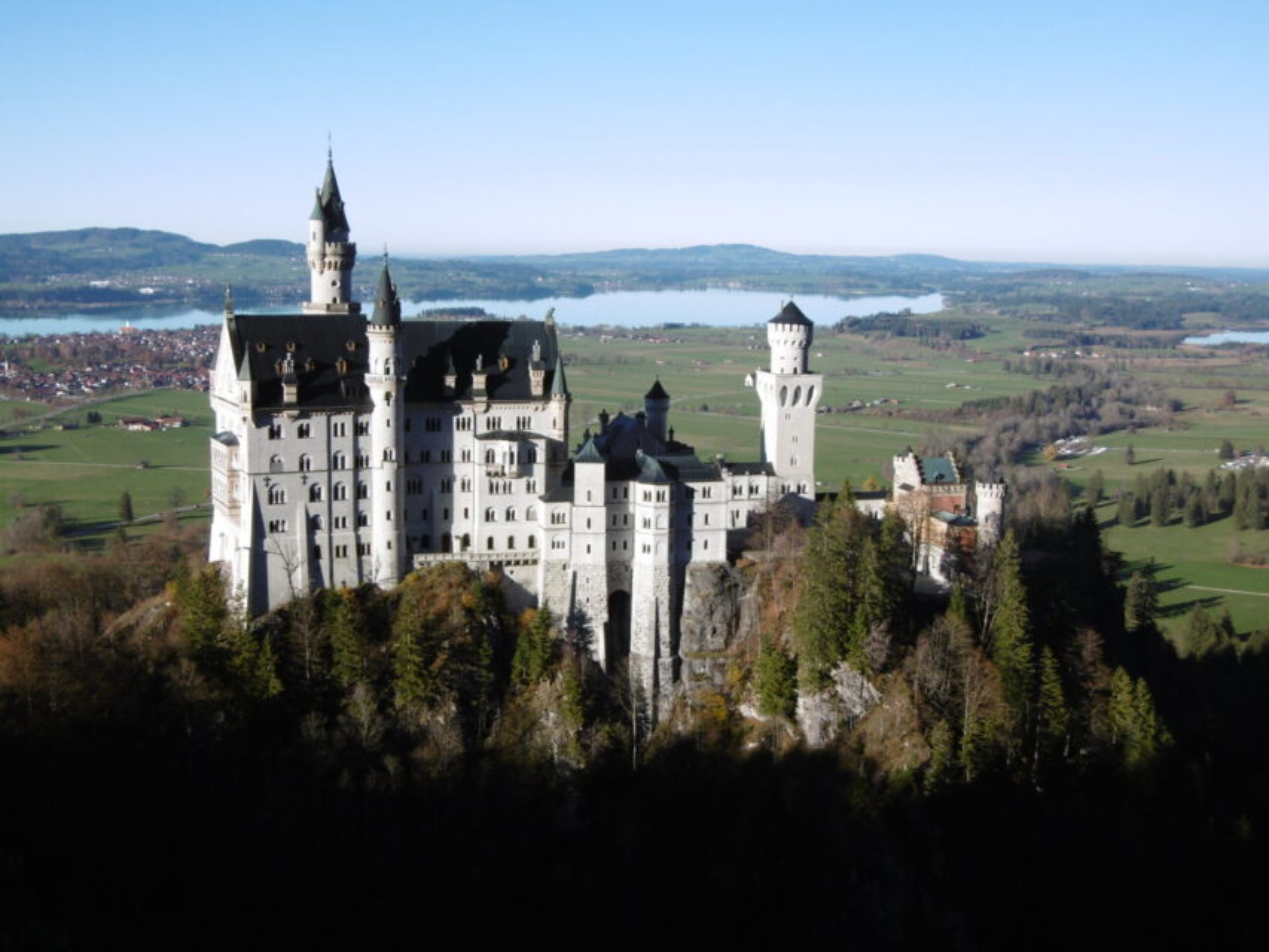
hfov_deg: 43.8
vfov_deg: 33.6
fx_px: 1577
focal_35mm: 43
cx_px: 634
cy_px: 476
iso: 100
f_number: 3.8
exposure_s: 1/800
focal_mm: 7.7
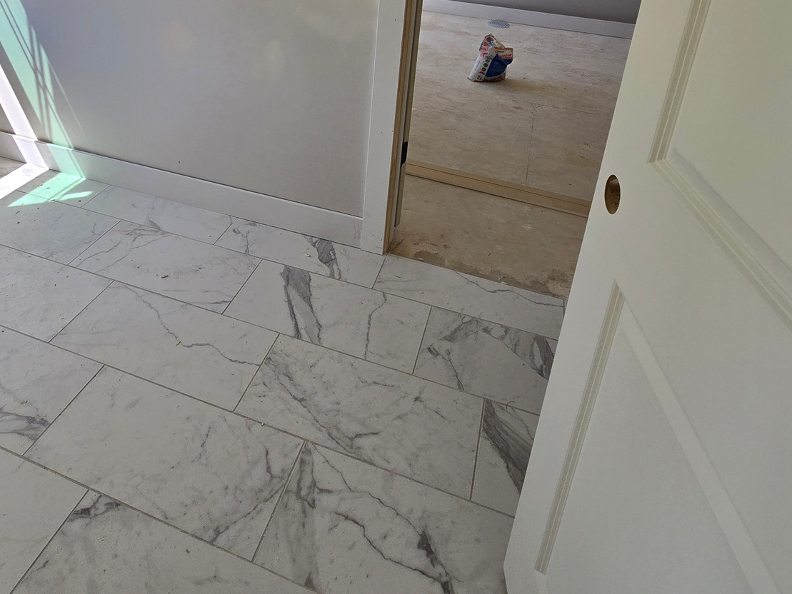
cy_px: 99
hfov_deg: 70.7
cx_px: 311
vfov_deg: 52.2
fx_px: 549
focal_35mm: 24
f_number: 2.2
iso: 50
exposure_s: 1/557
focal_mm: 2.2
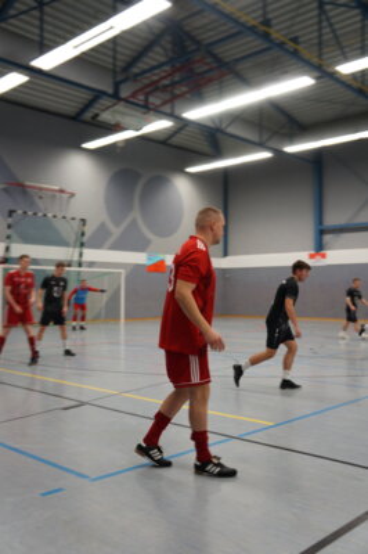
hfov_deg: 39.9
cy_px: 277
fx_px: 507
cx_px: 184
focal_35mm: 33
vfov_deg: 57.3
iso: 500
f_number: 4
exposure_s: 1/60
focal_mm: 22
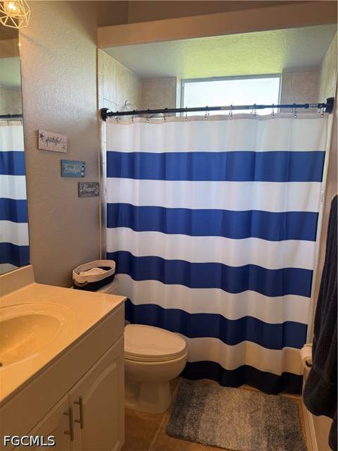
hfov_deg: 56.8
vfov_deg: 71.6
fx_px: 312
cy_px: 226
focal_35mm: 24
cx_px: 169
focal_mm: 6.76
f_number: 1.78
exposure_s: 1/120
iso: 80
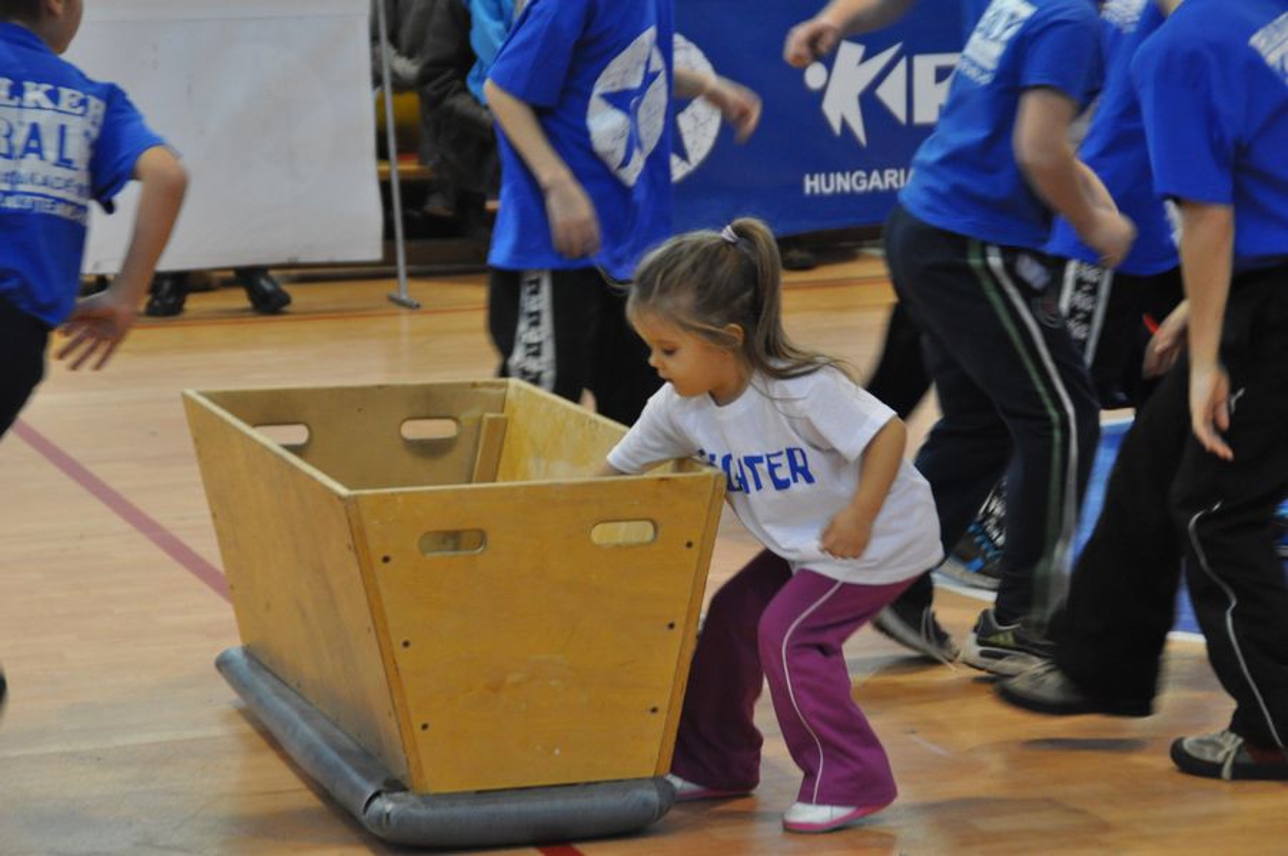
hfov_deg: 15.9
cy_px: 428
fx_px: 4610
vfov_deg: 10.6
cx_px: 644
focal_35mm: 129
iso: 1600
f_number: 5.6
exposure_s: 1/100
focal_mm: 86
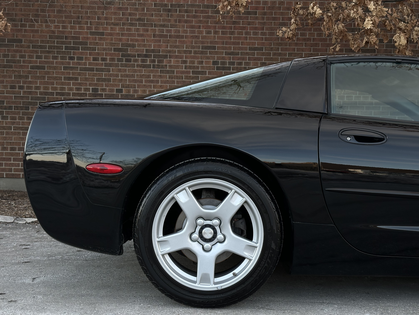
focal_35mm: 48
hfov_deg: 39.7
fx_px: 581
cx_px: 210
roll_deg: -1.4
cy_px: 158
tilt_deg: -0.7
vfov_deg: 30.3
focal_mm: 6.86
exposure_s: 1/503
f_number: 1.78
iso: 64
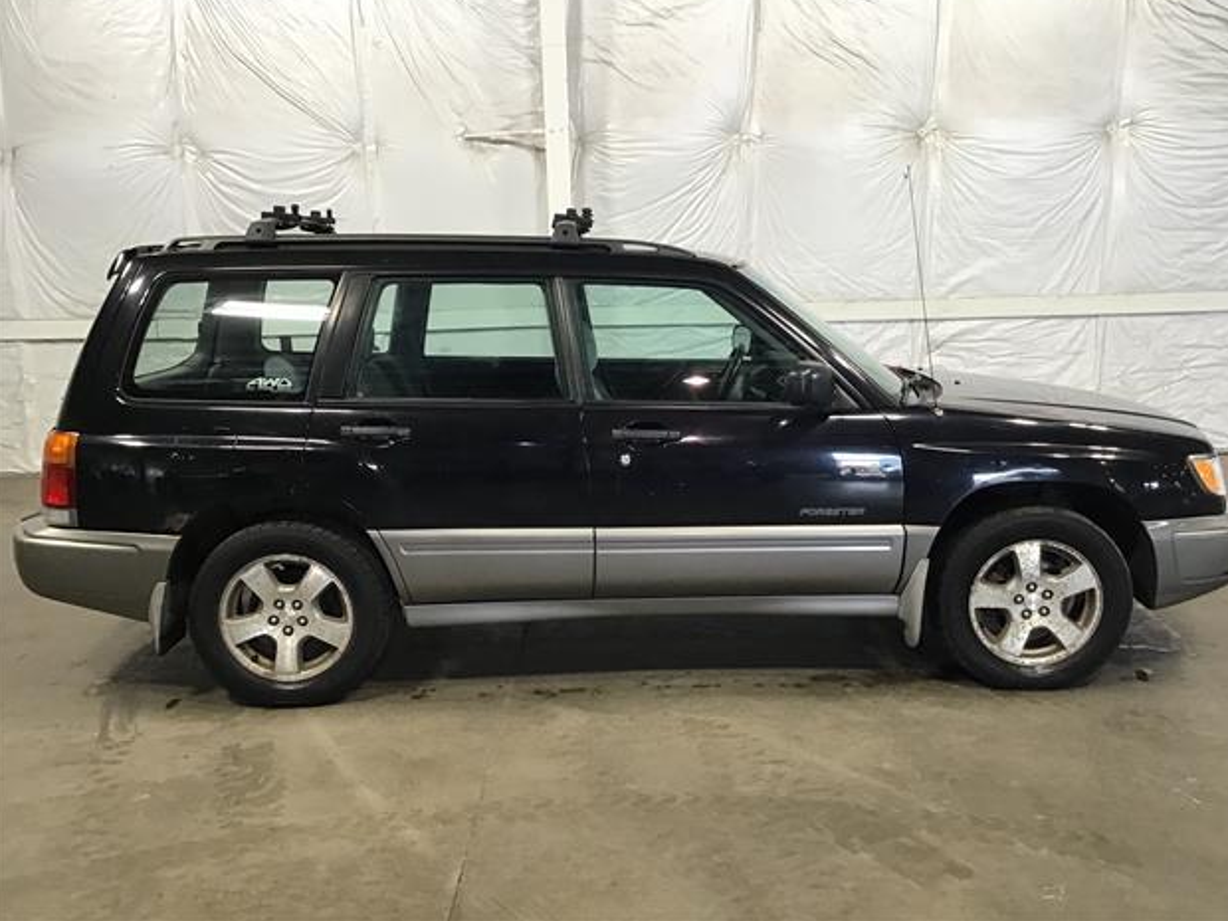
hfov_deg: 56.8
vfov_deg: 44.2
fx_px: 1135
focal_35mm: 32
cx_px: 626
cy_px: 448
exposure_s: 1/30
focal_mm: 3.3
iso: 80
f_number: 2.4
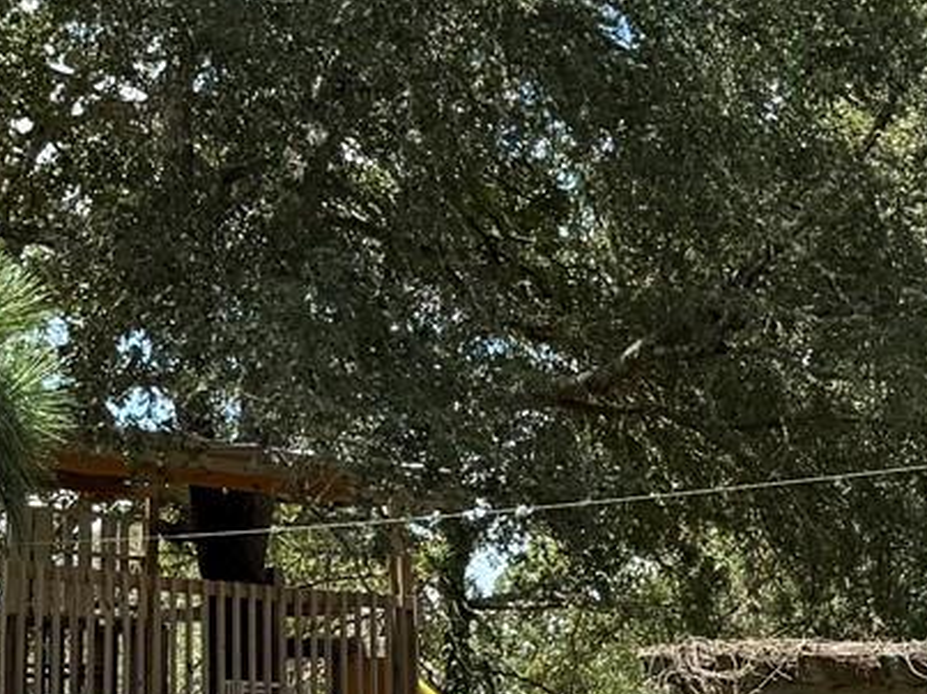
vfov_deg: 11.9
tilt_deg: -1.7
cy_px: 836
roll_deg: -0.8
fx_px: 3266
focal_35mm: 122
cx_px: 520
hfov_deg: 16.1
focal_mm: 6.76
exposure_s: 1/2174
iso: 80
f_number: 1.78
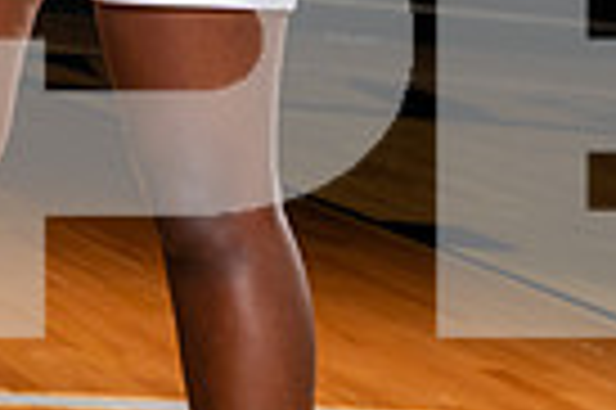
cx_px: -175
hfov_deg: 12.7
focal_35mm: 157
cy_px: -444
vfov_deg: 8.2
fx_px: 2683
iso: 320
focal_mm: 37
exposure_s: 1/400
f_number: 6.3
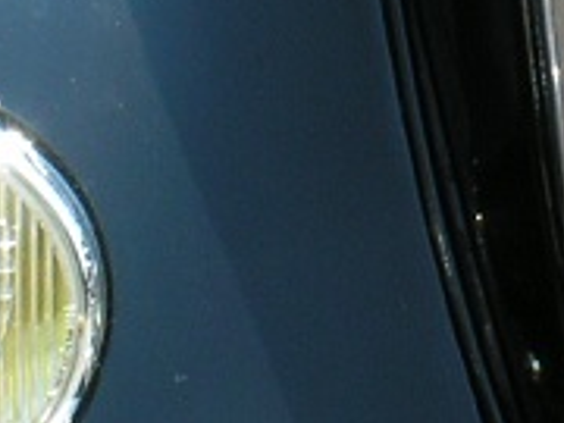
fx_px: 7544
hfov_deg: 4.3
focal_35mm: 463
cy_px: -385
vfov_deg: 3.2
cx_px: 915
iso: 50
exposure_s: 1/200
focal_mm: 15.9
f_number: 5.6
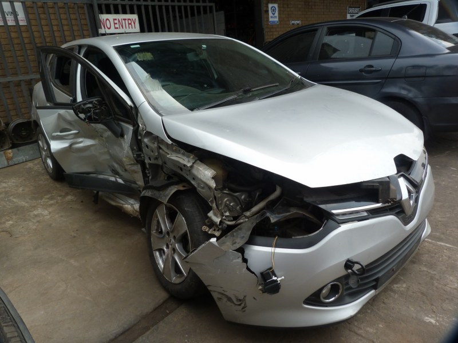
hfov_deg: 69.4
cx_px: 229
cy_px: 172
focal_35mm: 25
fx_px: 331
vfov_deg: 54.9
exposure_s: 1/200
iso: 80
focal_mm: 4.5
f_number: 4
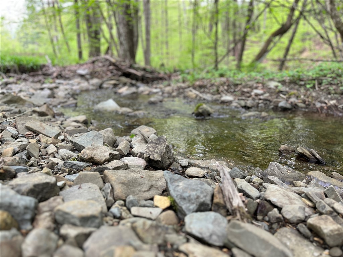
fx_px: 258
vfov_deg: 53.1
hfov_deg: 67.3
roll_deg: +1.2
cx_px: 172
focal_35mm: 26
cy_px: 128
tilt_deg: -13.9
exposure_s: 1/122
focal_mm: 5.1
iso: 100
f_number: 1.6
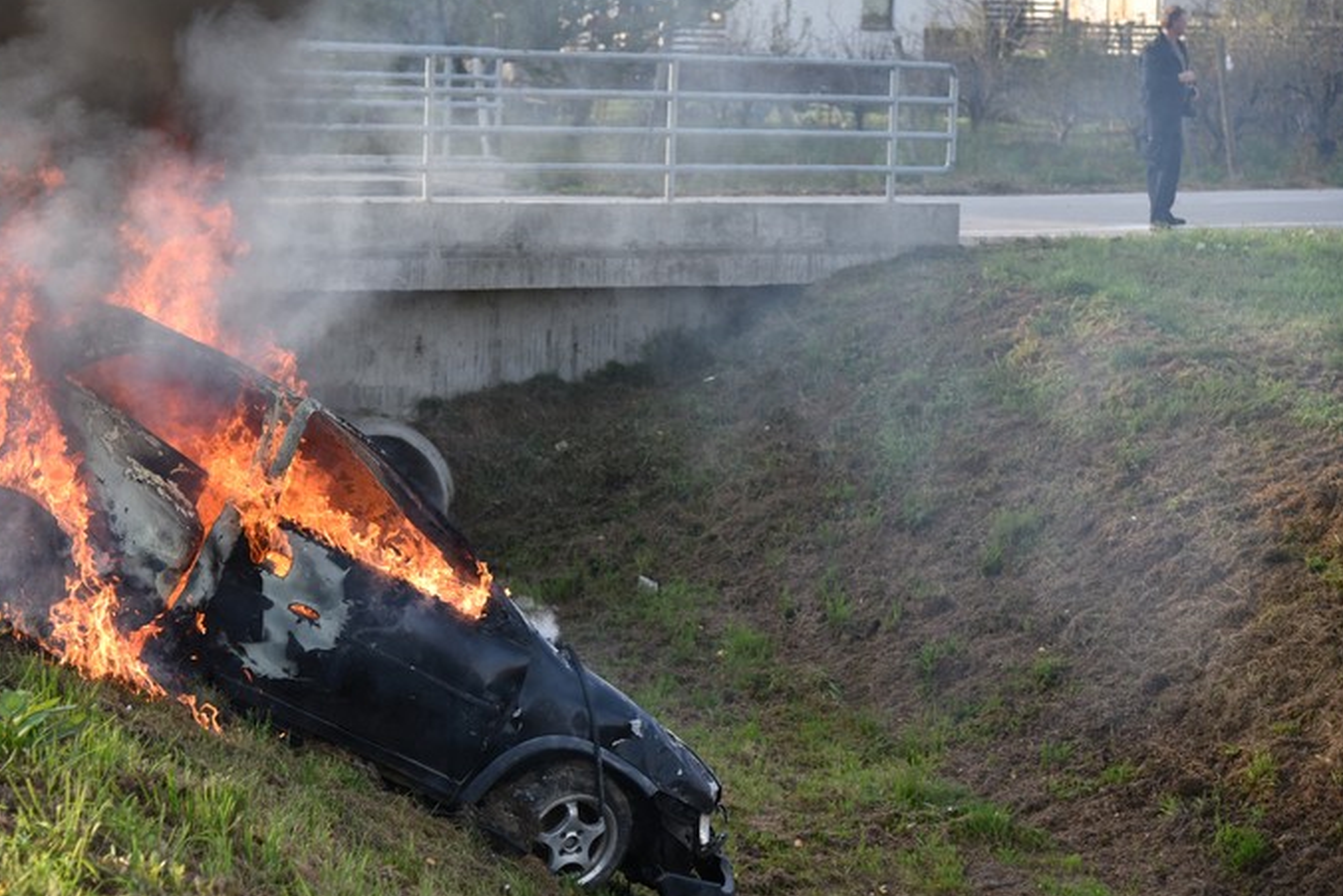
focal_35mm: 91
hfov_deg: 22.4
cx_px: 594
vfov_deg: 15.0
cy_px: 390
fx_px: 3395
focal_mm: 75
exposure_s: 1/800
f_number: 4
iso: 400
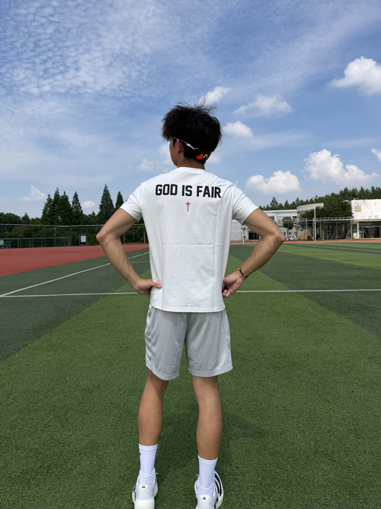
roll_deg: +0.9
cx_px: 190
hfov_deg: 56.8
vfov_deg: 71.6
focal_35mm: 24
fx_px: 352
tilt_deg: -0.7
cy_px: 254
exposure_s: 1/6711
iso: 80
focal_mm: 6.76
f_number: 1.78
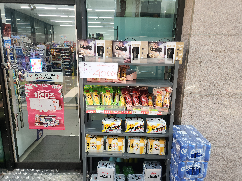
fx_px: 161
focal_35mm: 23
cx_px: 121
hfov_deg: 73.9
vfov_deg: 58.9
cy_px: 90
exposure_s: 1/60
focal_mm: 5.4
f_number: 1.8
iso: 20
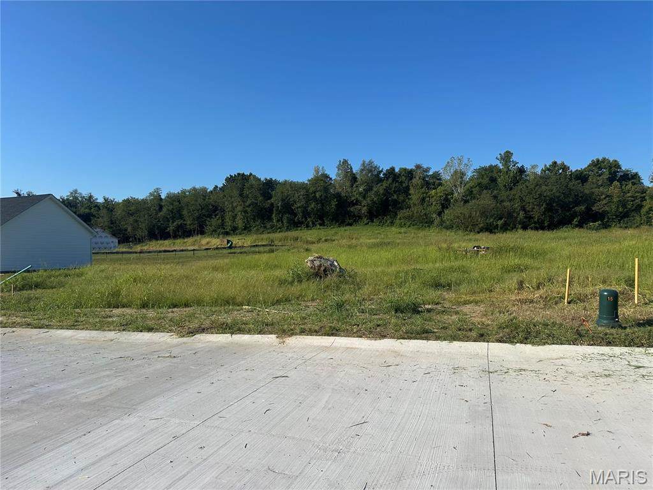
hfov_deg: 71.6
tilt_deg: +1.0
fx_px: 453
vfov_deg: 56.8
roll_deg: +3.1
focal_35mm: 24
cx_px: 326
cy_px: 245
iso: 80
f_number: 1.78
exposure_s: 1/5848
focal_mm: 6.86
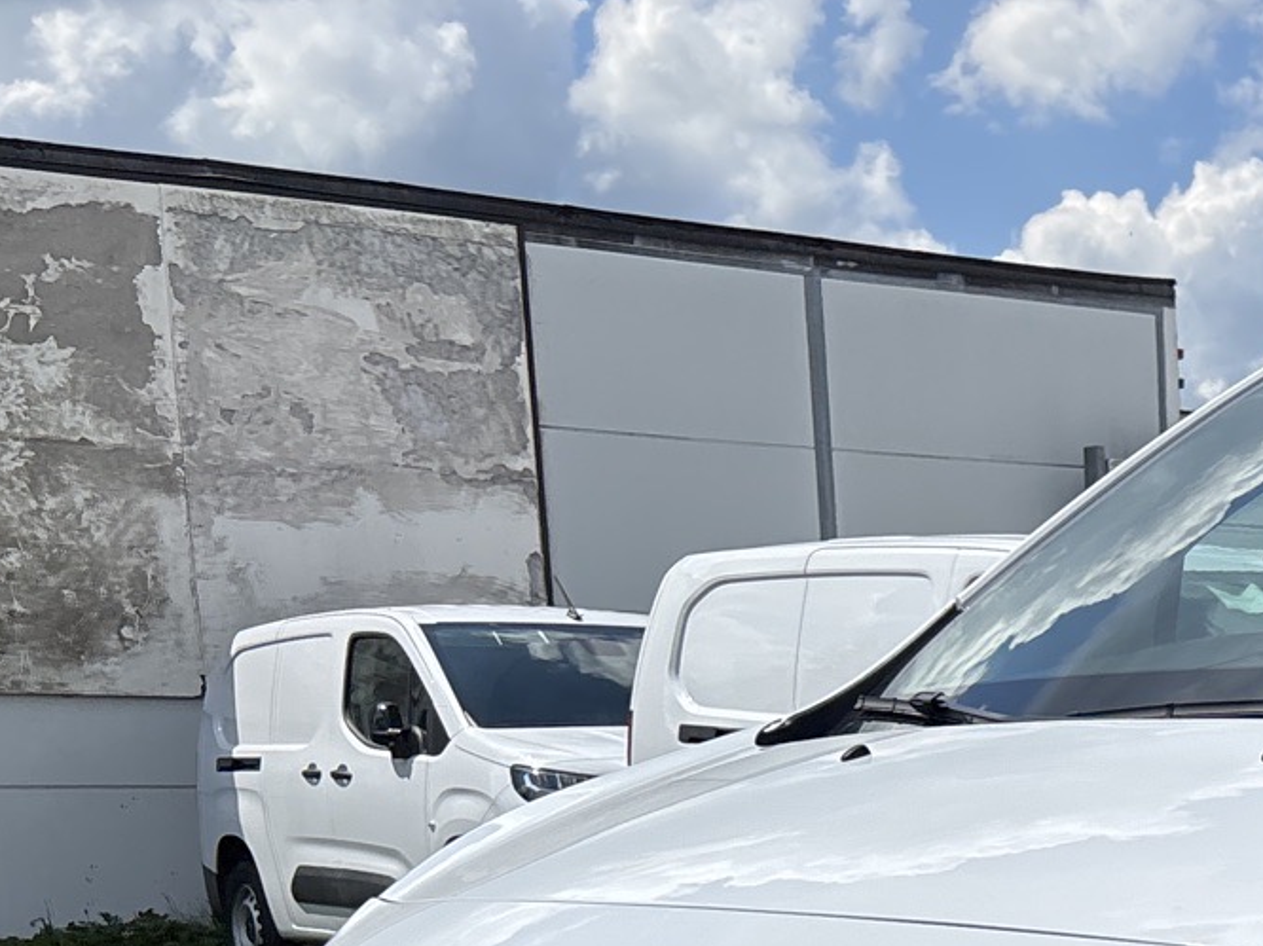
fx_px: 2735
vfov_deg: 18.0
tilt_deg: -11.3
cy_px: 1319
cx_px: 1652
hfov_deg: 23.0
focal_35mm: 75
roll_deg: -0.3
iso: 50
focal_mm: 5.96
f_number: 1.6
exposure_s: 1/3937
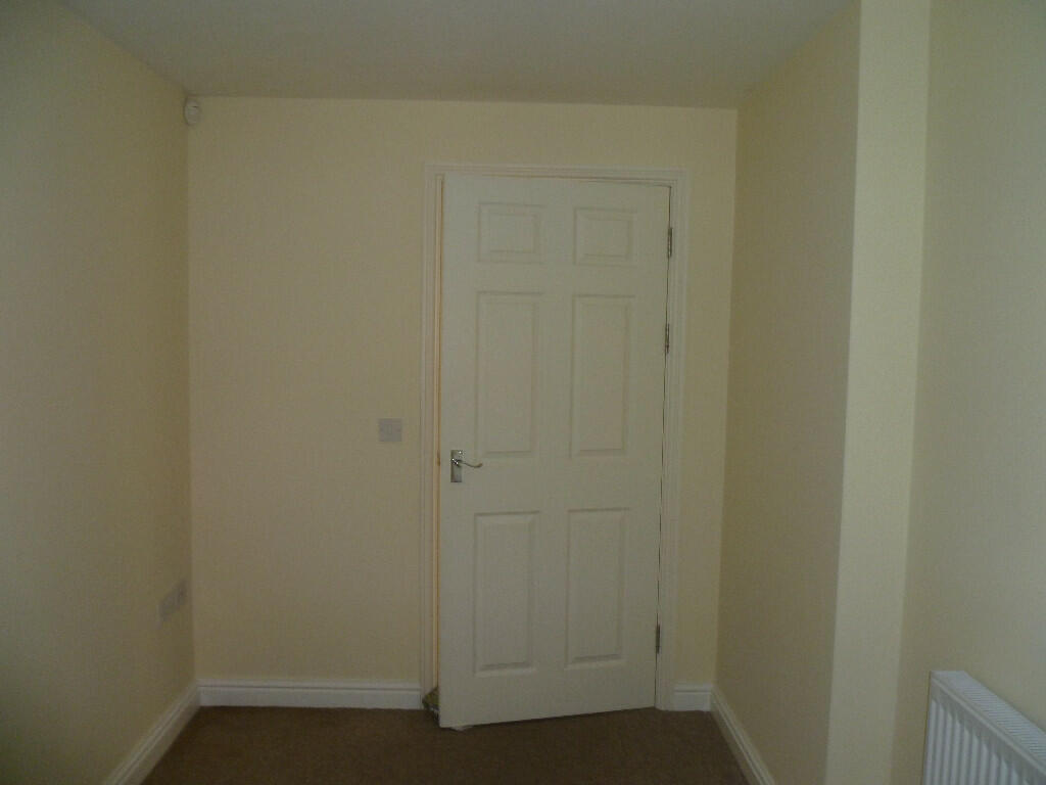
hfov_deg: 63.4
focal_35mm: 28
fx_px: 846
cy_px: 392
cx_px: 523
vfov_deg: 49.7
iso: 125
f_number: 2.8
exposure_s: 1/30
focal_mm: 5
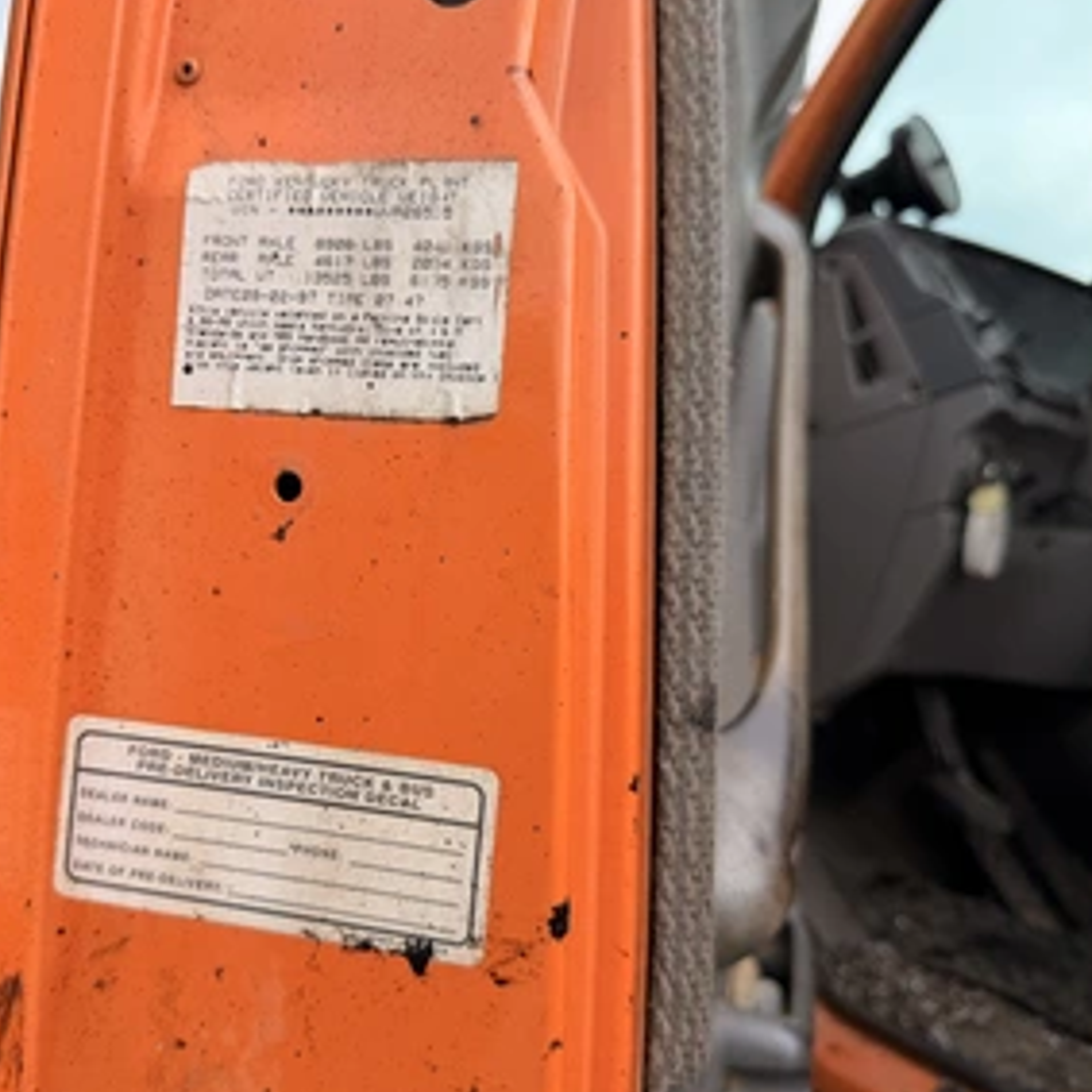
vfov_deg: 54.0
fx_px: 1071
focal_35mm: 30
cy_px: 556
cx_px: 409
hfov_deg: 53.4
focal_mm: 6.76
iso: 80
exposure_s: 1/2110
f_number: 1.78
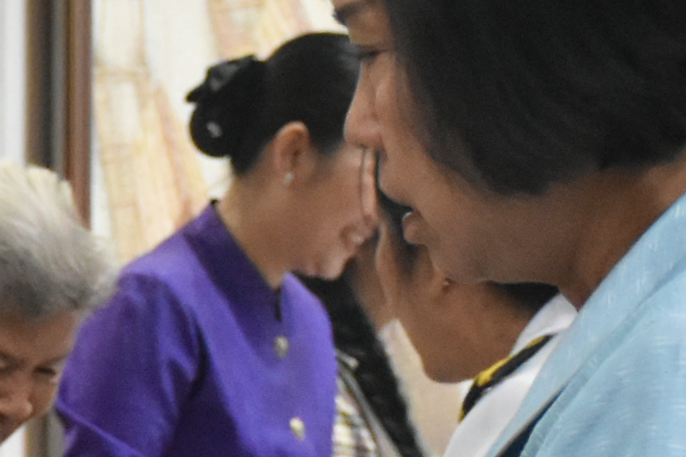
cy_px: 562
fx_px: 5811
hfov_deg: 6.6
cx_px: -472
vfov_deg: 4.5
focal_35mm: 305
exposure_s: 1/60
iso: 2500
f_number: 4.2
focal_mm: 35
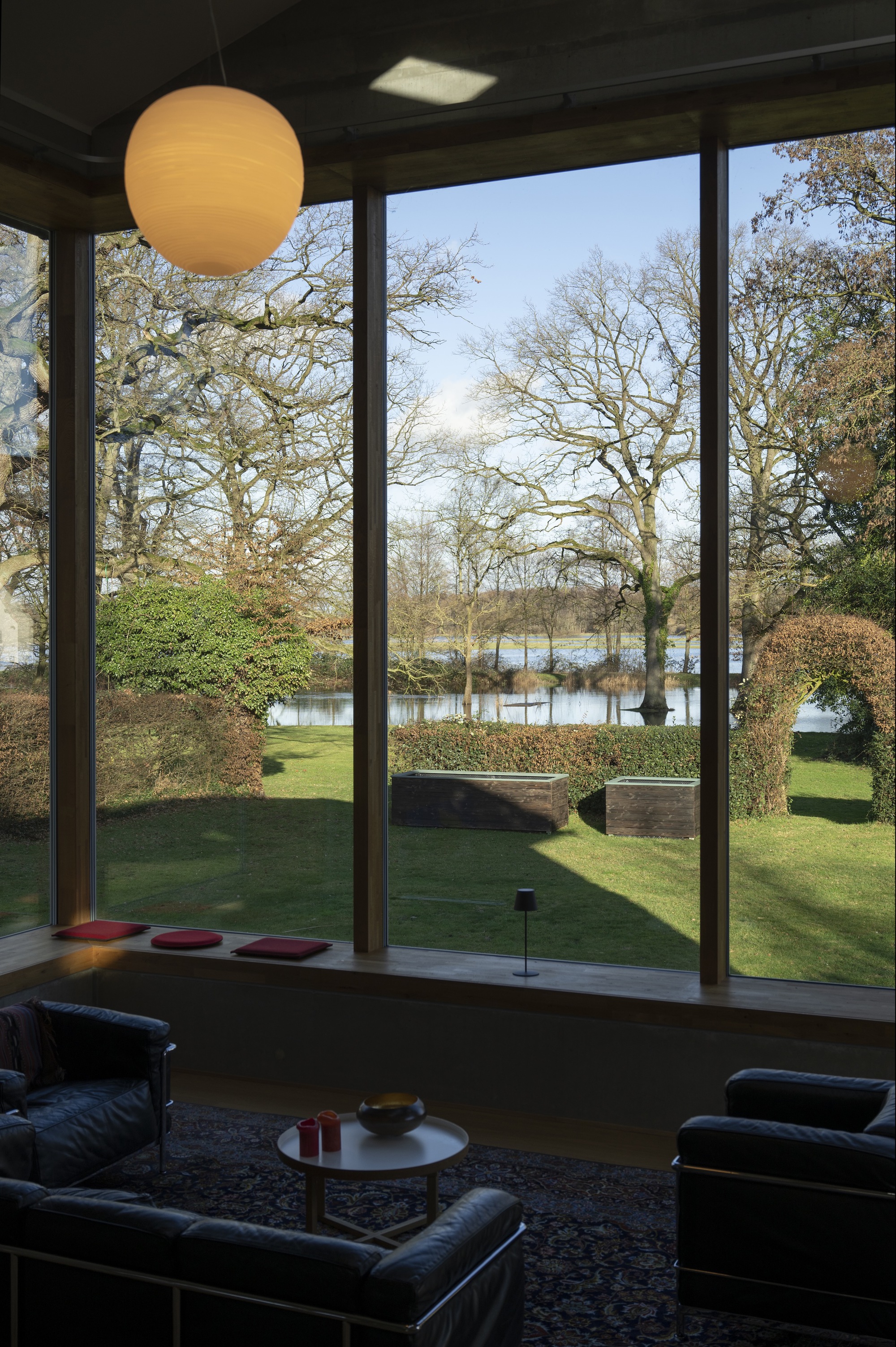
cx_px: 448
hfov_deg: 33.4
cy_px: 674
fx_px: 1495
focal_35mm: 40
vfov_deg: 48.5
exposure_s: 1/250
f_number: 5.6
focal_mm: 40
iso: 180
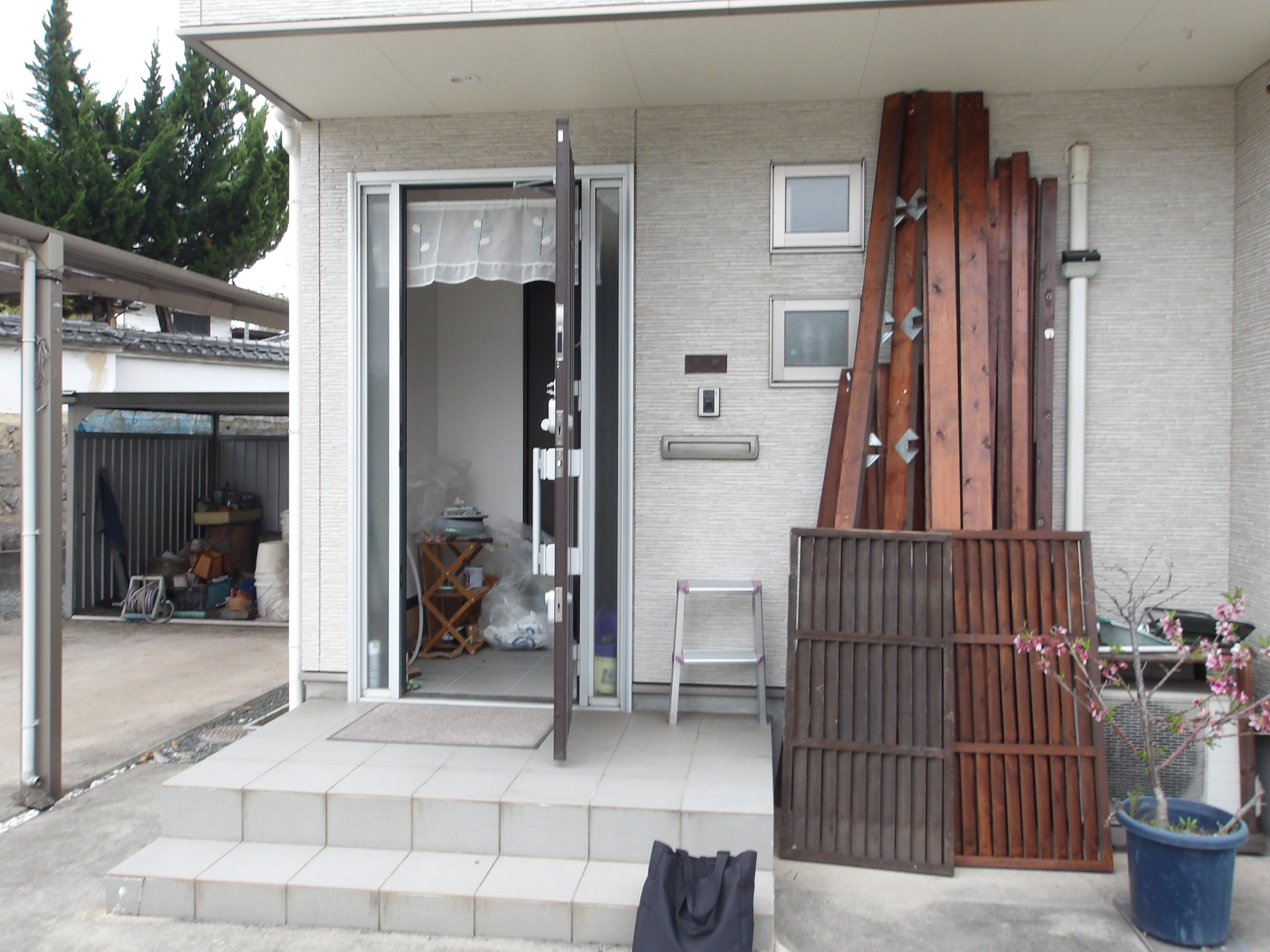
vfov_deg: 51.4
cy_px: 476
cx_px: 635
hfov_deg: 65.3
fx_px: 991
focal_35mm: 27
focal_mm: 4.9
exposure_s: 1/60
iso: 254
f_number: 10.4
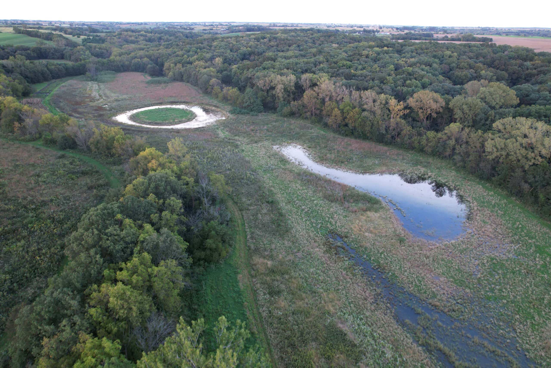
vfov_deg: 57.2
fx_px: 337
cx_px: 276
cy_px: 184
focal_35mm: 22
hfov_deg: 78.6
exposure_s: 1/40
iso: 100
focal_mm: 8.4
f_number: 2.8
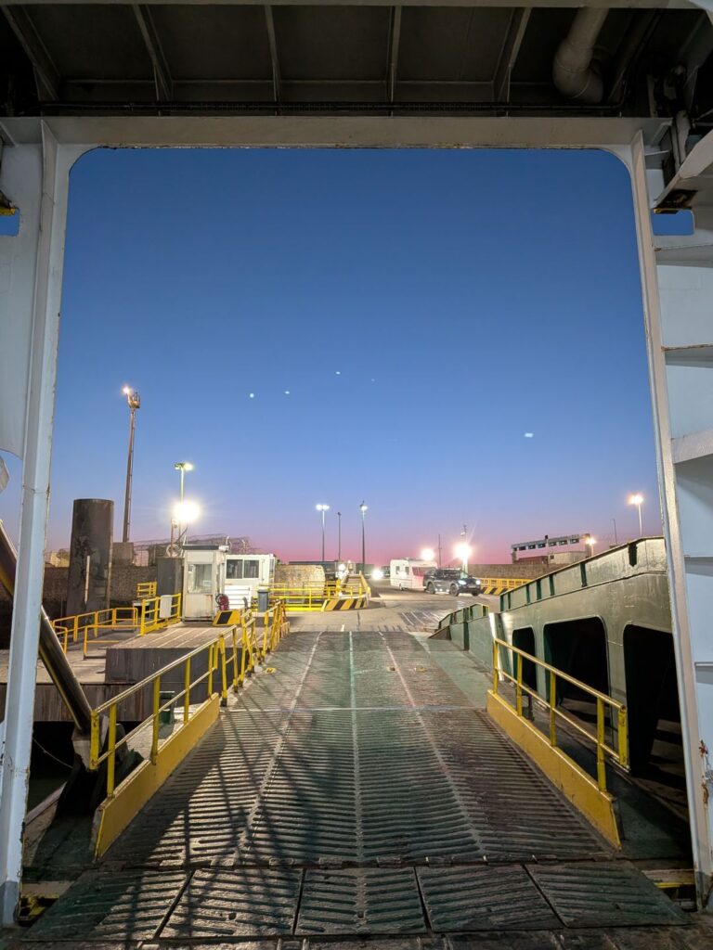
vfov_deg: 71.6
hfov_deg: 56.8
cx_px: 356
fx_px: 659
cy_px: 475
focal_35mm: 24
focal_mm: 4.53
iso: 302
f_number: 1.7
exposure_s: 1/25
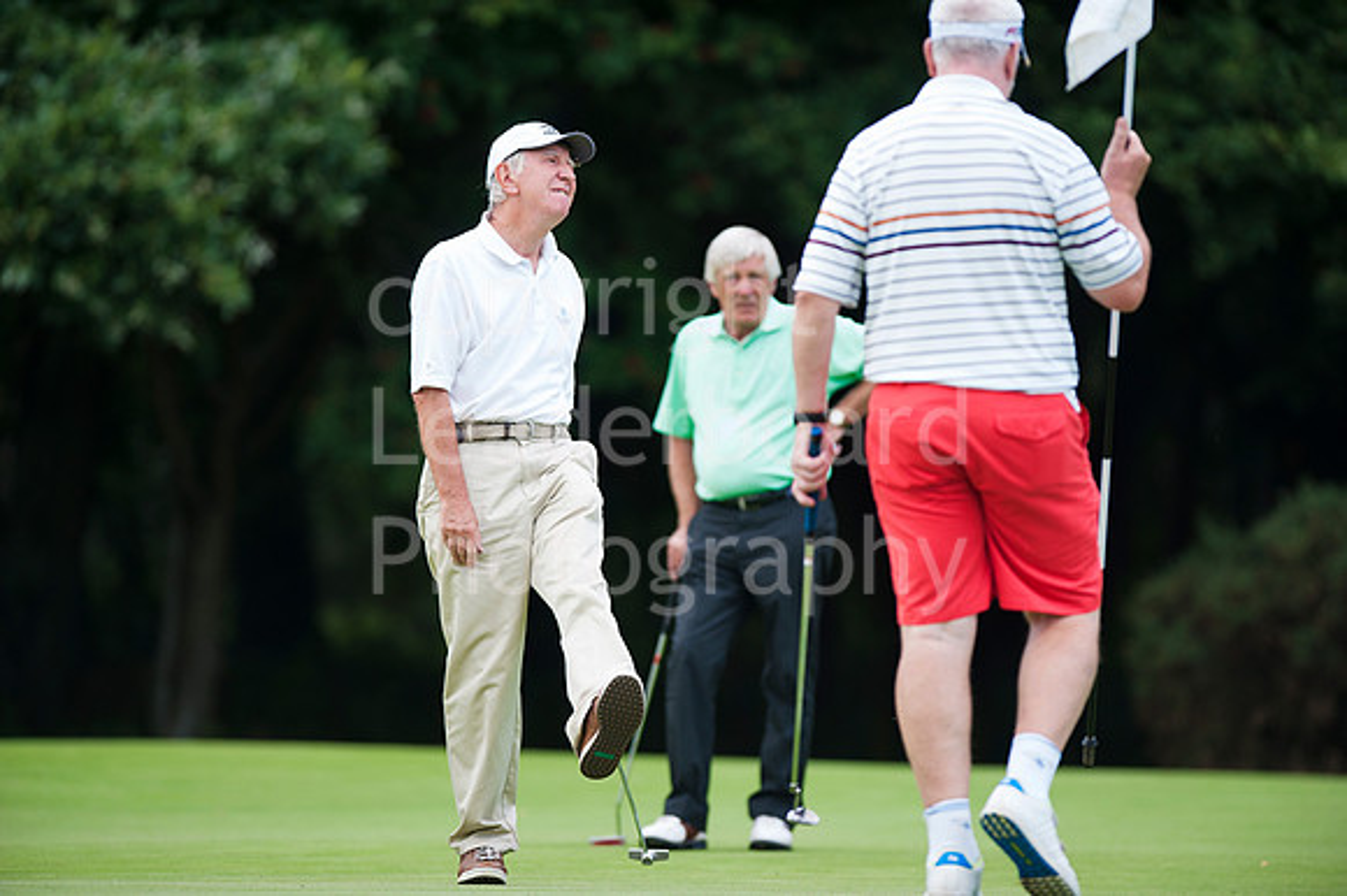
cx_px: 674
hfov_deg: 6.9
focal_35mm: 300
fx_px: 11218
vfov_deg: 4.6
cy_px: 448
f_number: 4
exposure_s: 1/800
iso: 400
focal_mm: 300
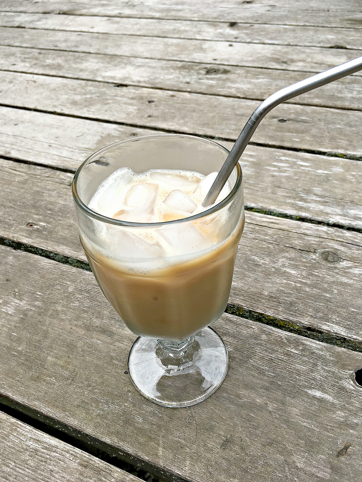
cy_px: 241
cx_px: 181
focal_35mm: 29
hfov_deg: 48.2
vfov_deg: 61.7
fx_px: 404
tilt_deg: -40.6
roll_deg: +4.3
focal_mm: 4.15
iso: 25
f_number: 2.2
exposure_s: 1/769
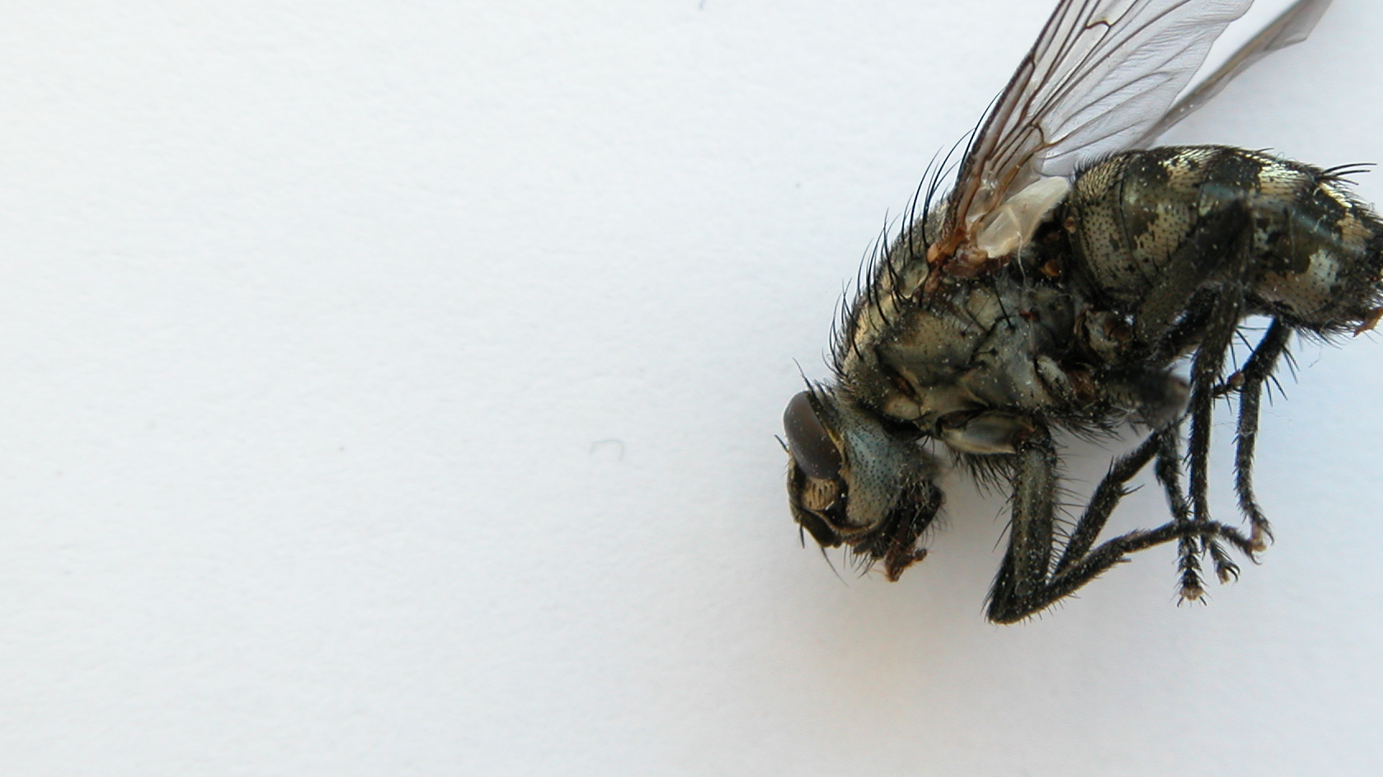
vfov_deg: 6.8
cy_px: 399
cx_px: 923
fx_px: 6527
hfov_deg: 12.1
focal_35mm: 178
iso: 100
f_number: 6.6
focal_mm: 27.3
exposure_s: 1/23.4
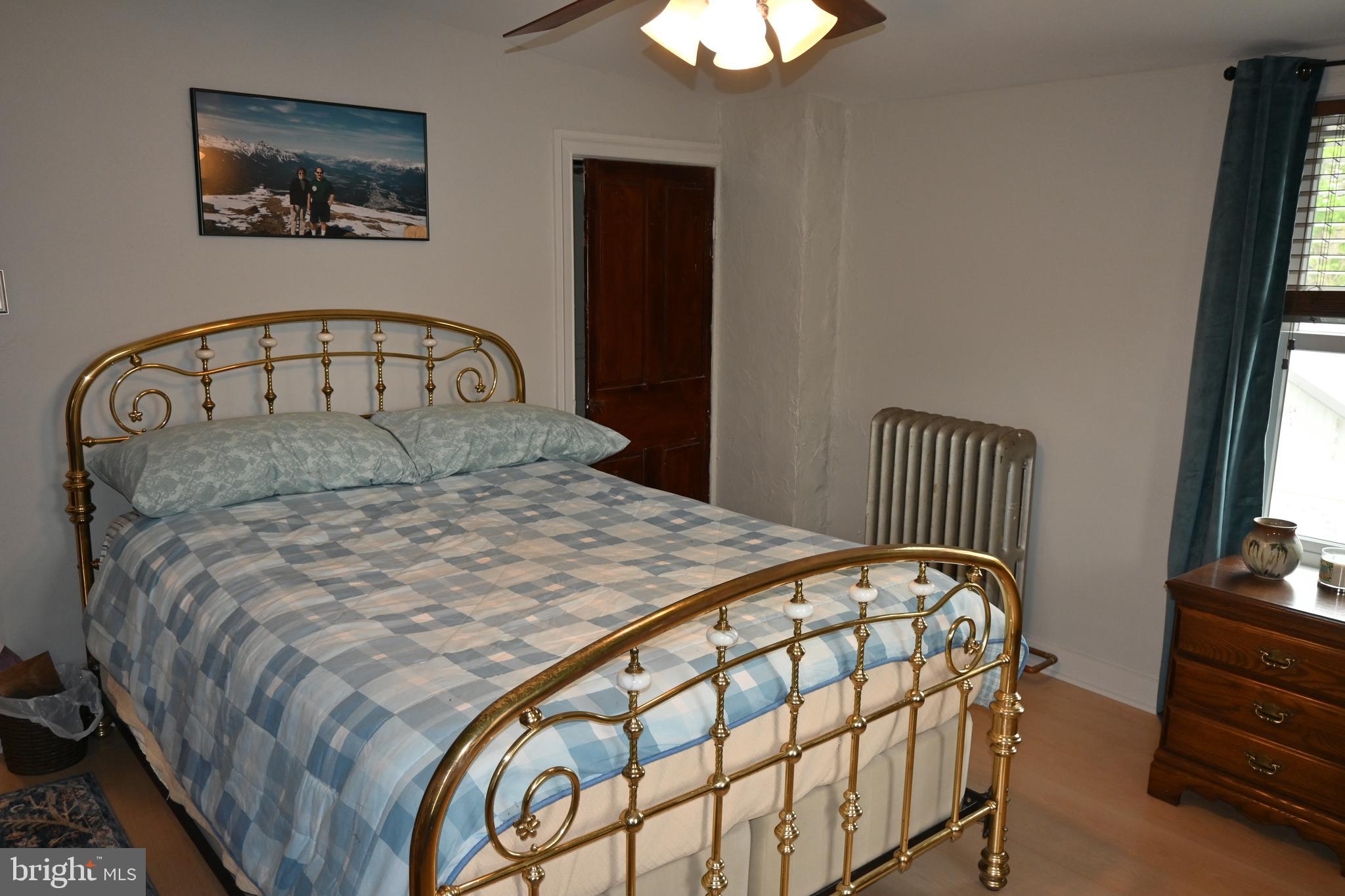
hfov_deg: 65.9
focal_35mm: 28
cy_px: 448
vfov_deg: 46.8
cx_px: 672
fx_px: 1037
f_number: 3.8
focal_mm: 18.5
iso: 400
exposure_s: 1/80
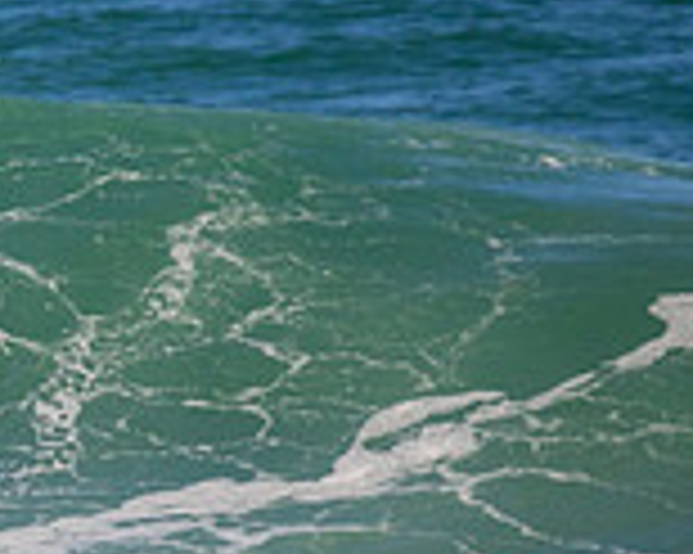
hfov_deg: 0.7
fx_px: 57884
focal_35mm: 2824
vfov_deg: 0.5
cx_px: -603
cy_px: 227
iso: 1600
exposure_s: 1/2000
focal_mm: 800
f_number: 11
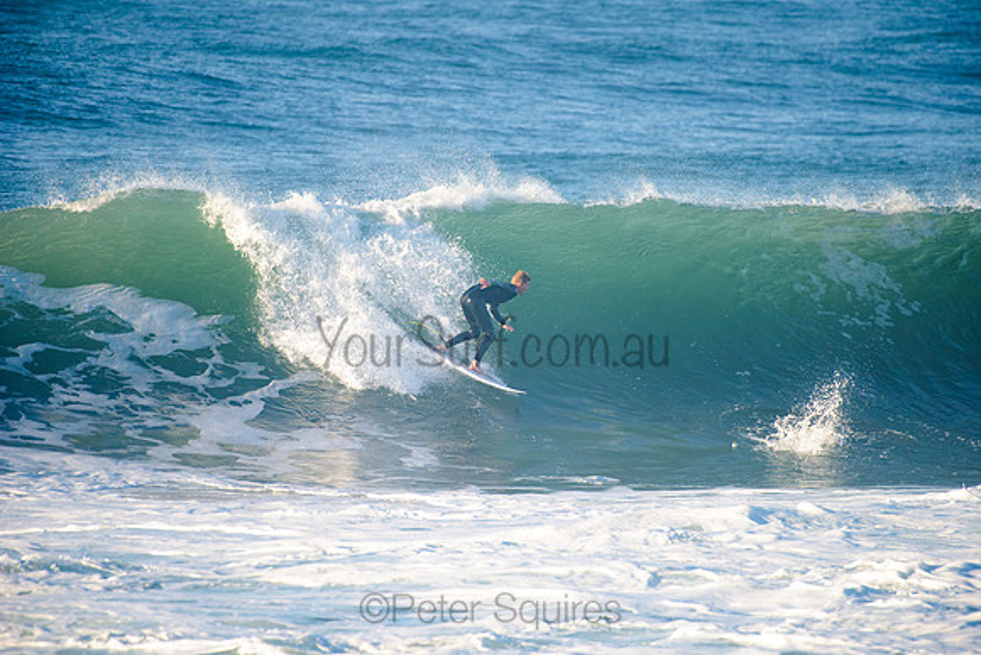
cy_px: 328
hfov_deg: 4.1
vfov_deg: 2.8
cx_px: 490
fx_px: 13630
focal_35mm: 500
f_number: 5.6
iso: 320
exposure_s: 1/1600
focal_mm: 500
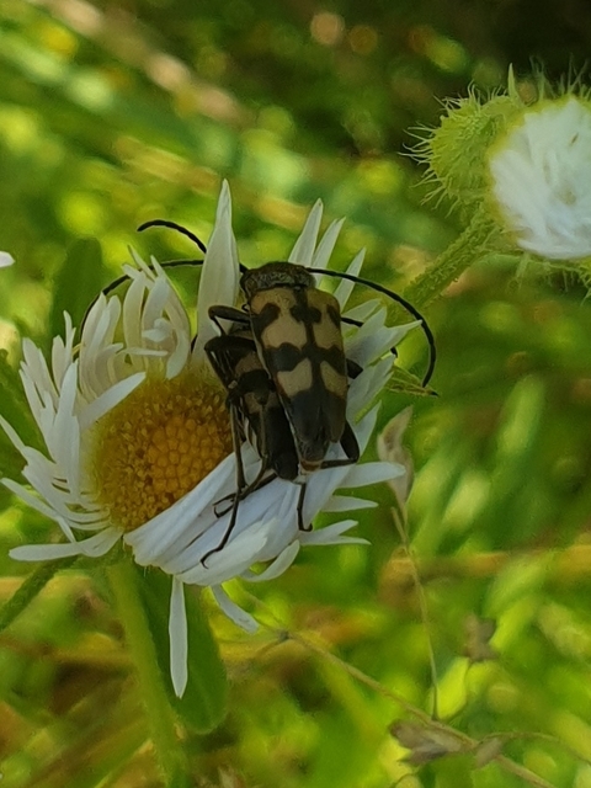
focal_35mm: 26
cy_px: 394
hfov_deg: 53.1
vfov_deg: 67.3
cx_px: 296
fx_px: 592
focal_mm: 4.3
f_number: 2.4
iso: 50
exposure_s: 1/803
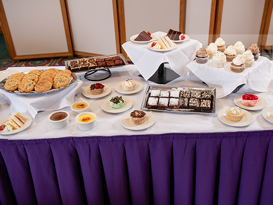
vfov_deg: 39.7
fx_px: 284
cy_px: 101
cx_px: 150
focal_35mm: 36
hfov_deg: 51.3
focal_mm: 32
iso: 400
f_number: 3.5
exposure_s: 1/160
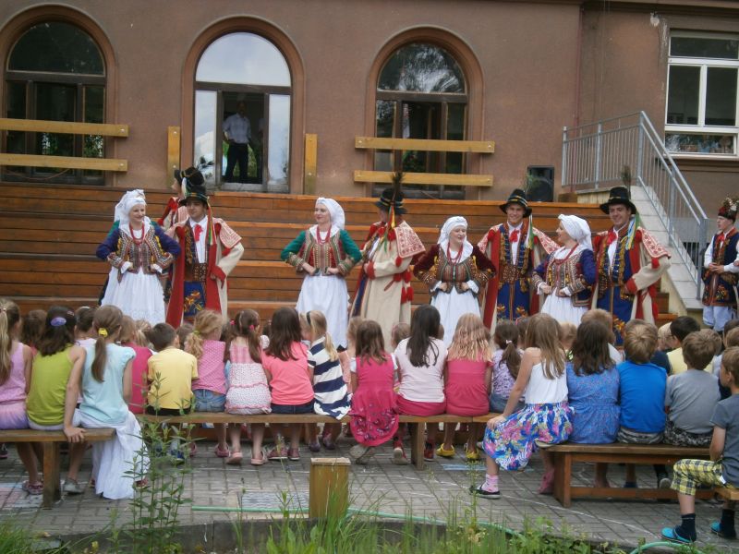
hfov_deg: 32.2
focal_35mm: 60
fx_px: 1281
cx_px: 370
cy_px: 277
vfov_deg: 24.4
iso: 80
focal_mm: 10.7
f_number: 3.9
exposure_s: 1/100
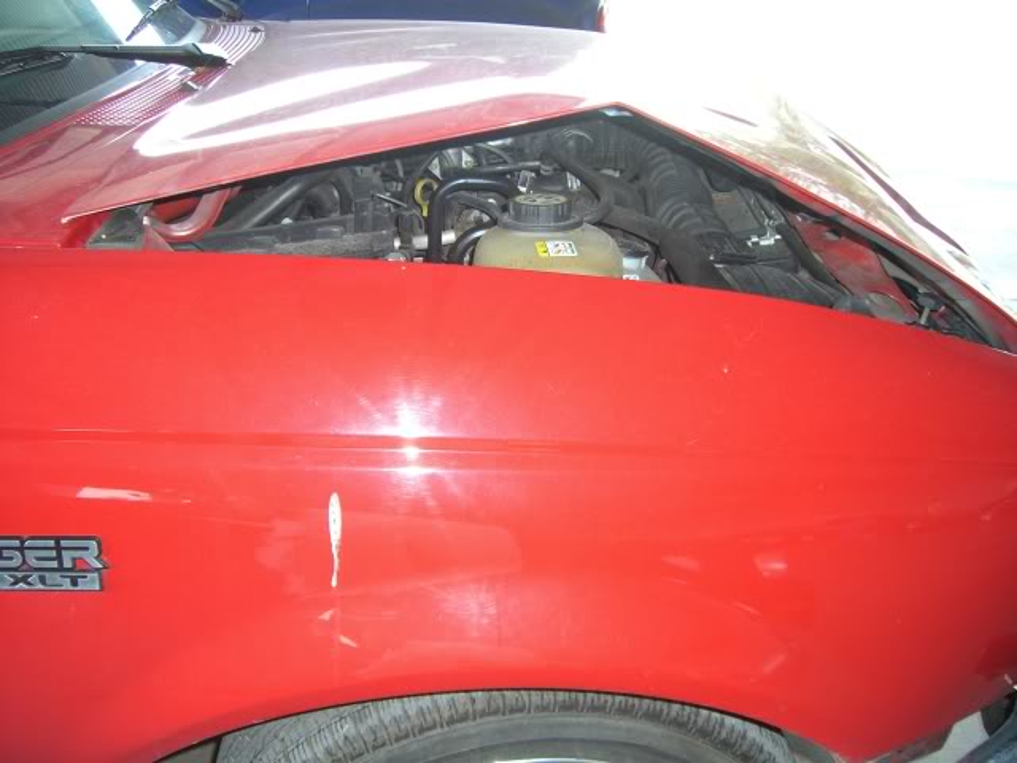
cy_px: 382
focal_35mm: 38
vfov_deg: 37.7
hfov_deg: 49.0
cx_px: 508
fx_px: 1116
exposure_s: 1/80
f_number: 2.7
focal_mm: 6.2
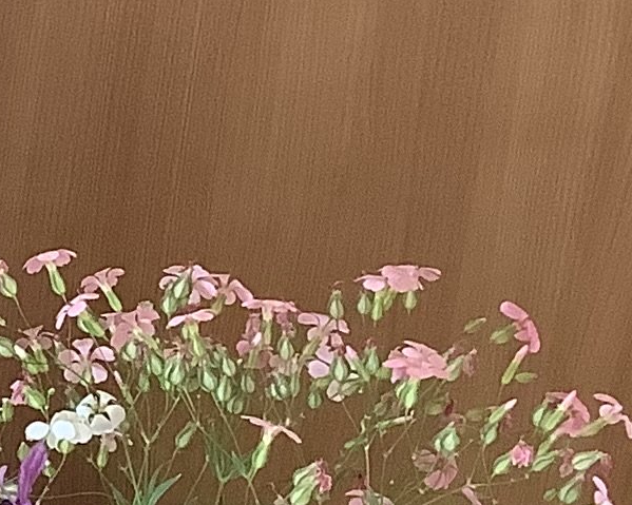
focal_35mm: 165
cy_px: 240
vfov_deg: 9.4
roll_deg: -0.2
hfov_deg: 10.3
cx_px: -820
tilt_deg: -21.8
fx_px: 3086
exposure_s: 1/60
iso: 125
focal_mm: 3.3
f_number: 2.4
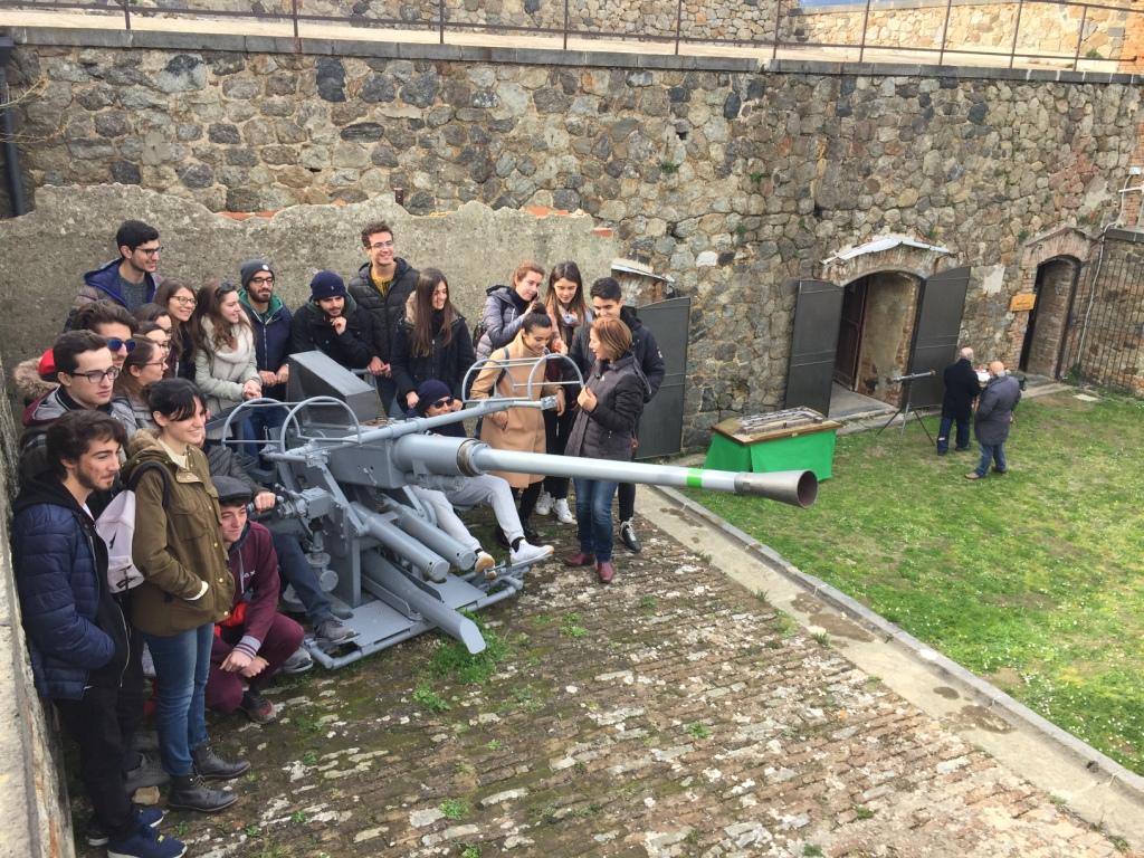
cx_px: 572
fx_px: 958
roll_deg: -2.8
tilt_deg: -21.4
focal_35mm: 29
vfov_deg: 48.2
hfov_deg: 61.7
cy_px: 429
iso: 32
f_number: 2.2
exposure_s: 1/363
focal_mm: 4.15
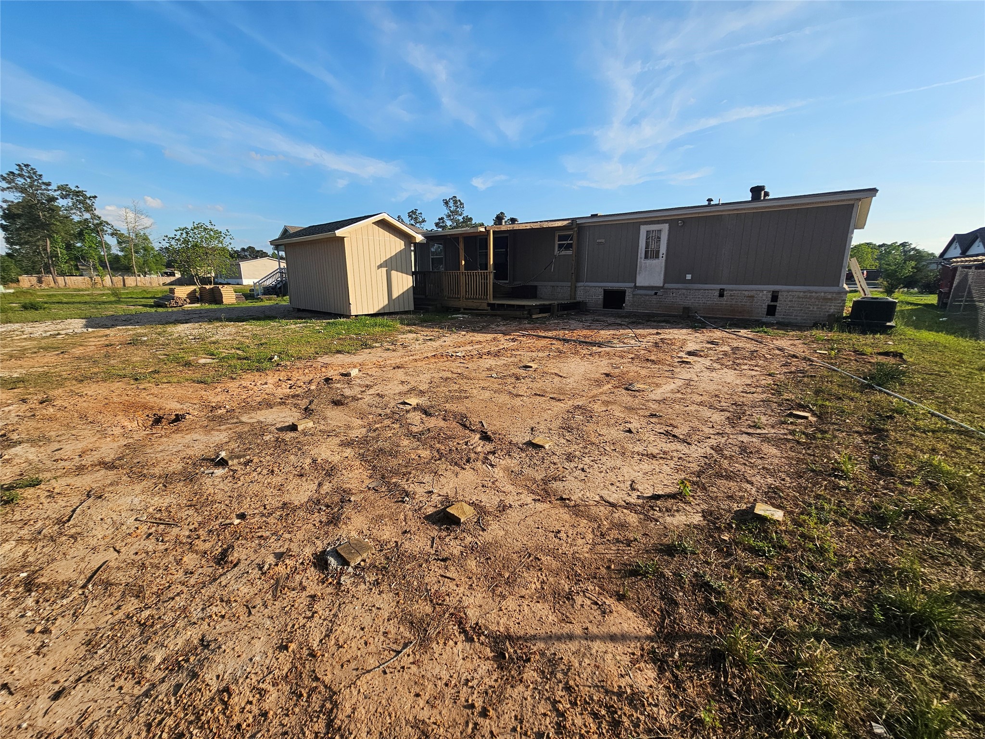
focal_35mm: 13
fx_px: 370
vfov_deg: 89.9
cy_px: 370
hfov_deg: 106.2
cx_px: 492
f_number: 2.2
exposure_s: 1/1834
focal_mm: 2.2
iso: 50
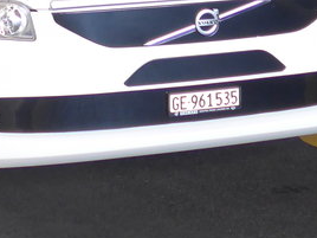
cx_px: 48
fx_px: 1392
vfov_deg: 9.3
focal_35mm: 152
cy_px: -207
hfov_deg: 12.9
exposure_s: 1/60
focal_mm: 7
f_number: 2.3
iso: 200
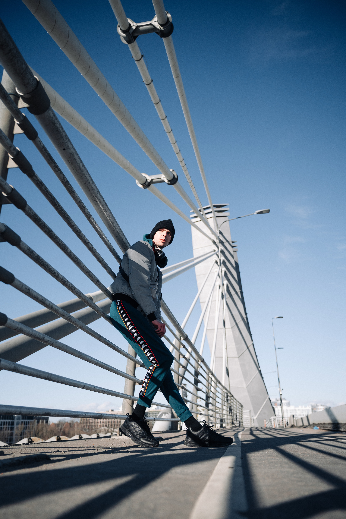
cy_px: 284
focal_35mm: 31
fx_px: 447
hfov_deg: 42.3
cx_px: 157
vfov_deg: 60.2
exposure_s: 1/4000
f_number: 2.8
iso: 160
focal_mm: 28
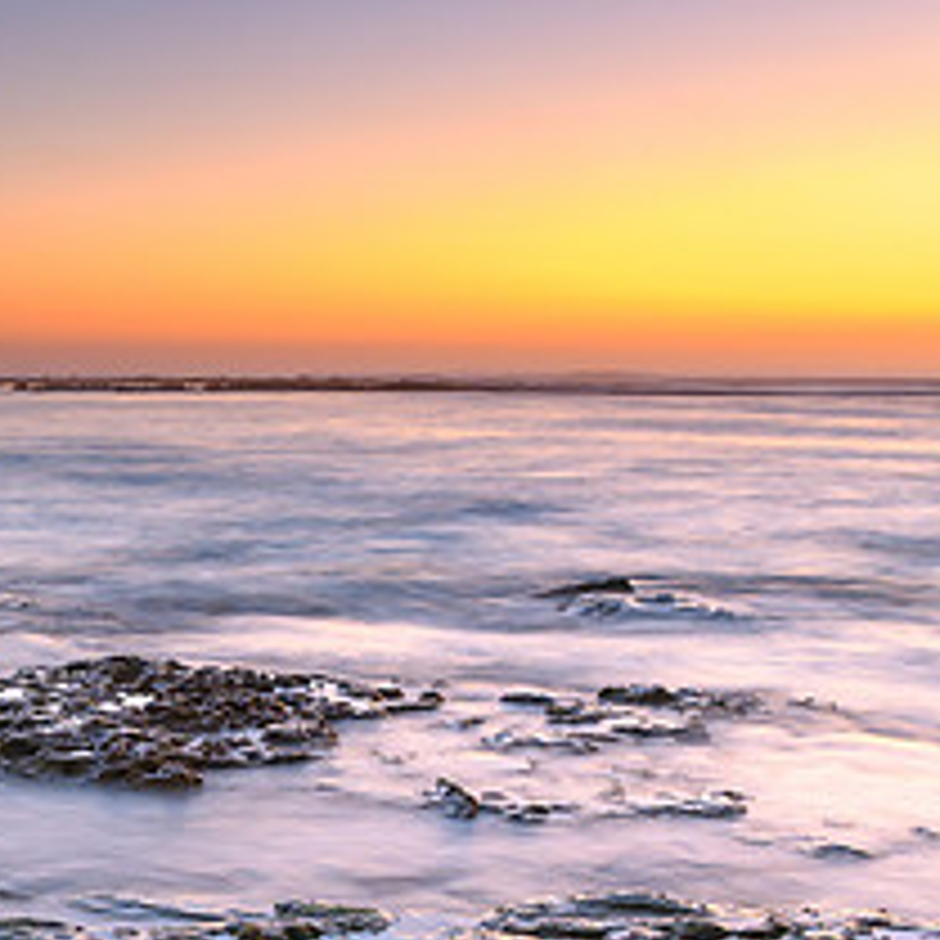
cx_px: -22
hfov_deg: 27.7
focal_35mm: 58
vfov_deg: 29.4
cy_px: 582
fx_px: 1782
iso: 200
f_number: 5.6
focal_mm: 16
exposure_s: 3
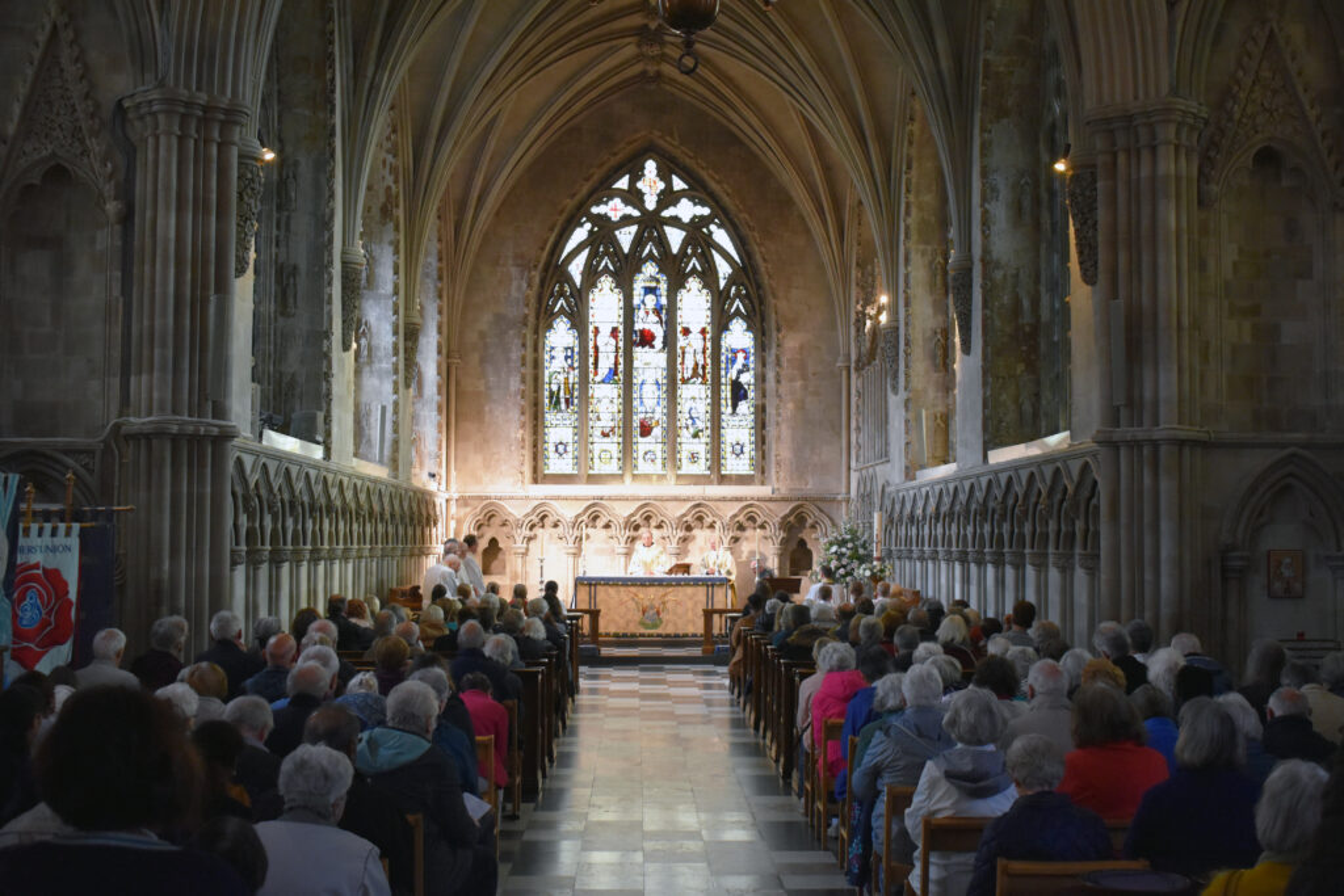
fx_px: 1624
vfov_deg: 30.9
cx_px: 672
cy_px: 448
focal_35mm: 44
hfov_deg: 45.0
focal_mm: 29
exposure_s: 1/125
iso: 1600
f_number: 4.2
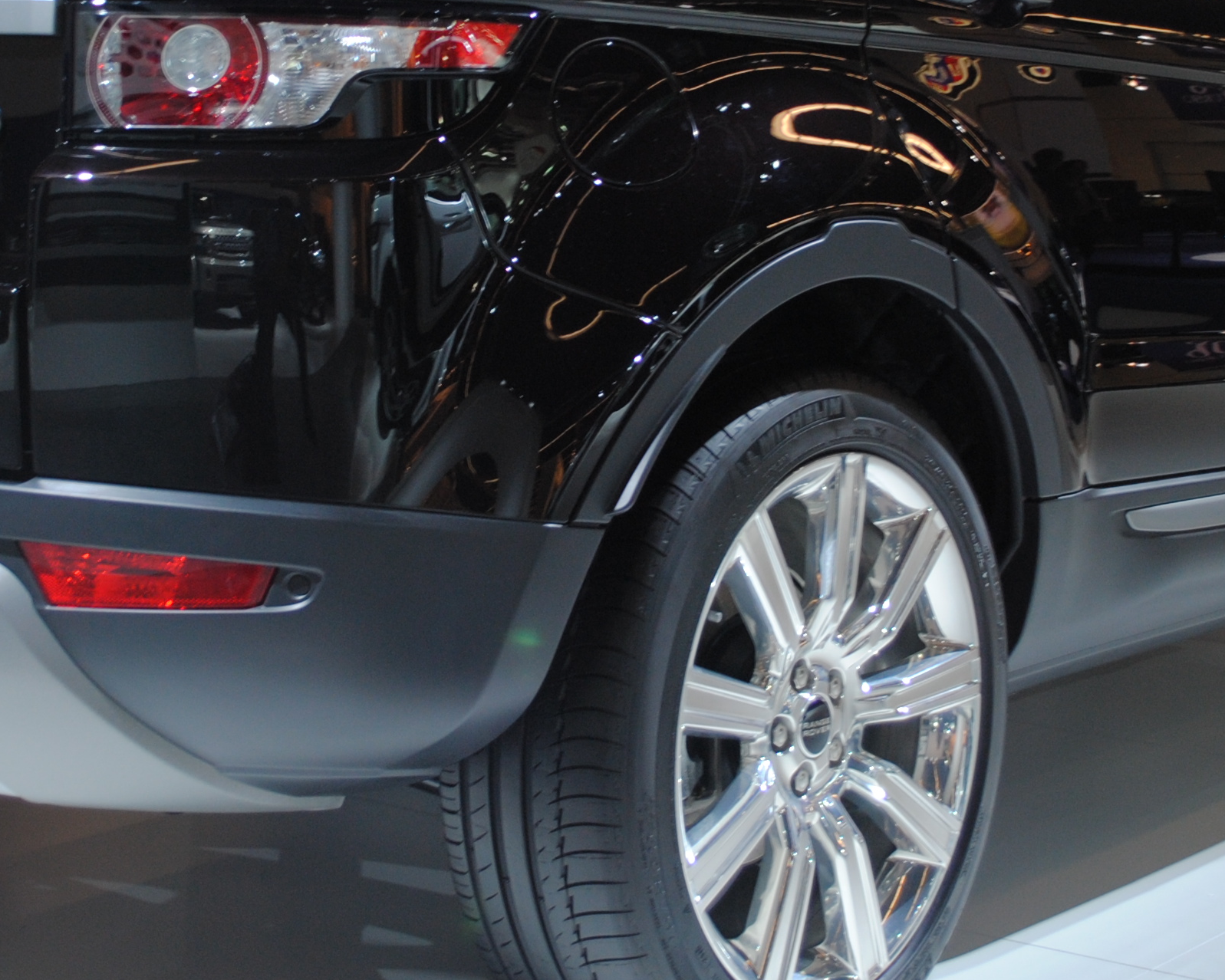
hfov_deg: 23.3
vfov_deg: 18.6
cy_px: 277
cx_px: 551
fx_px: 2973
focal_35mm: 82
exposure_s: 1/50
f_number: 4
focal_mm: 24
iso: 200
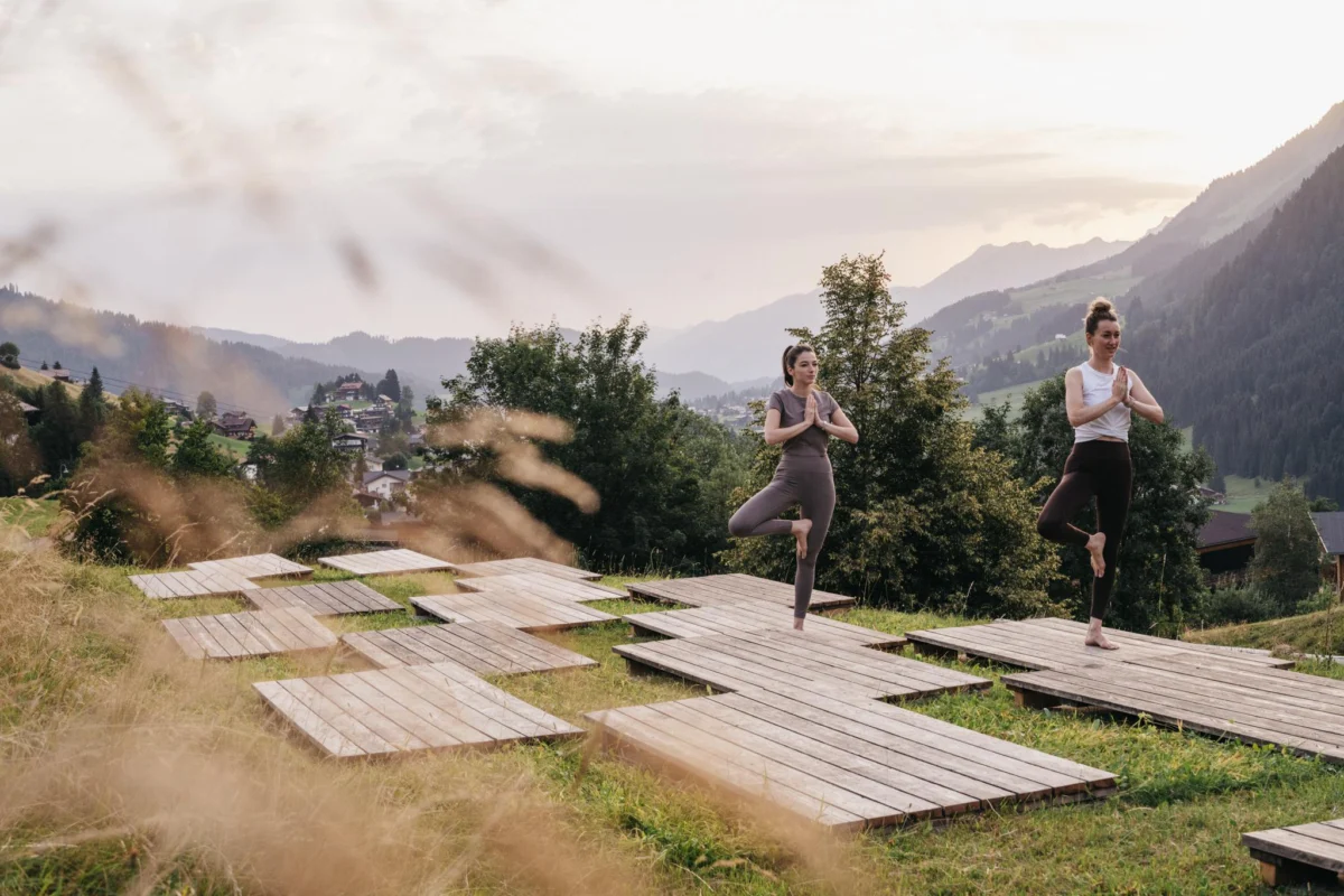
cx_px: 672
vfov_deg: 27.0
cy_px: 448
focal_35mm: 50
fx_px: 1867
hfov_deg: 39.6
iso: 1250
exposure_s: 1/250
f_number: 9
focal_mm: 50
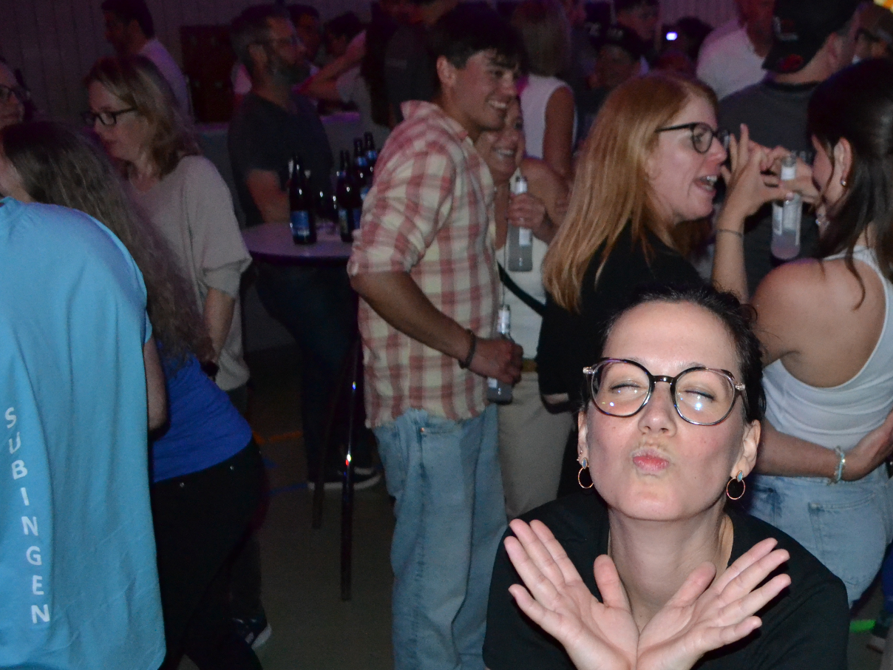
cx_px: 715
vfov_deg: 32.5
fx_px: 1135
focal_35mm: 44
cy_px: 466
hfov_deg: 41.1
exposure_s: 1/60
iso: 3200
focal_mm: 18
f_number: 3.5
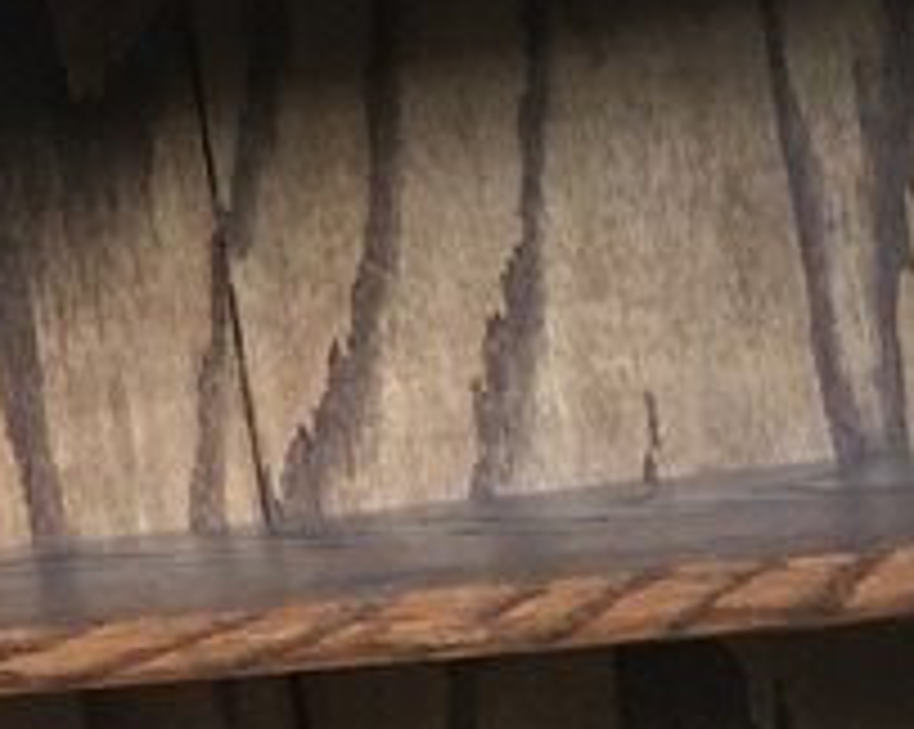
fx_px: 3865
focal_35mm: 143
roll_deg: +7.0
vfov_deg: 10.6
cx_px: 284
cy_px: 824
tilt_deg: -7.4
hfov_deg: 13.5
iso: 100
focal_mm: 4.15
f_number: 2.2
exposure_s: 1/30
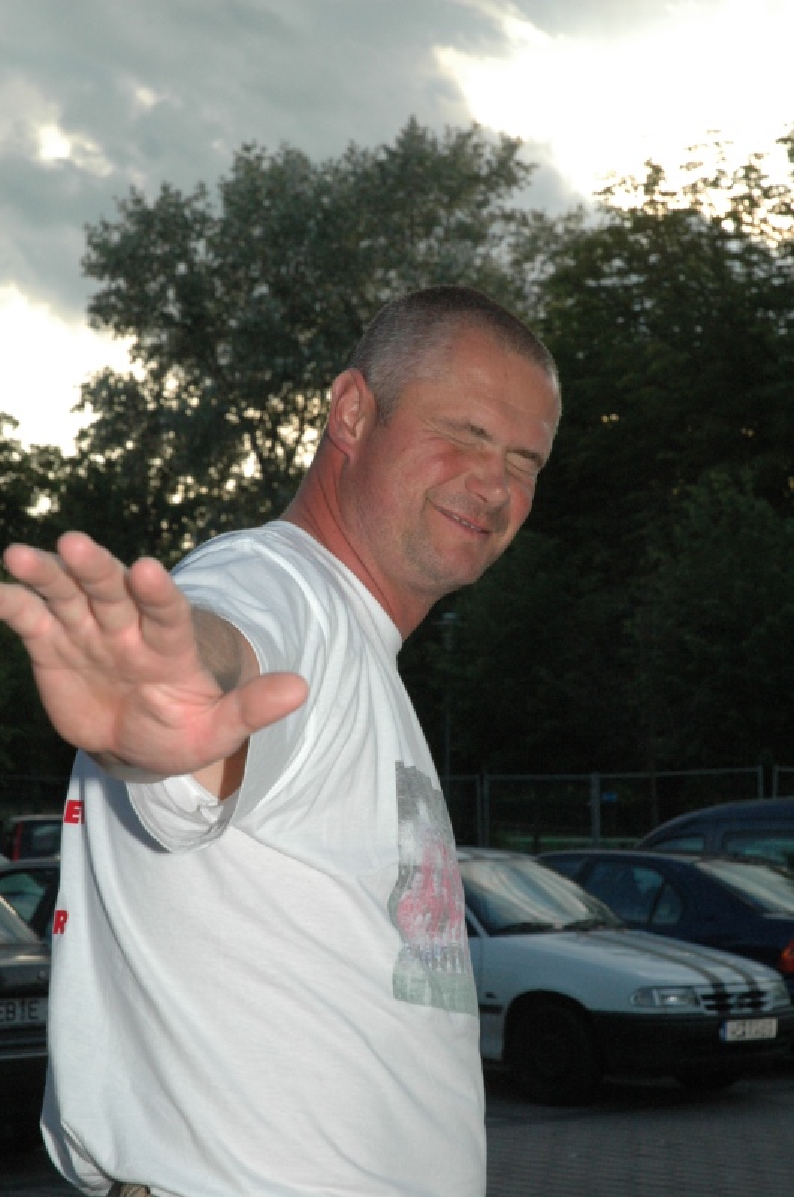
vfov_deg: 24.2
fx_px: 2787
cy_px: 598
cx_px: 397
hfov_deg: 16.2
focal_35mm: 84
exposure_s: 1/400
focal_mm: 56
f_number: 10
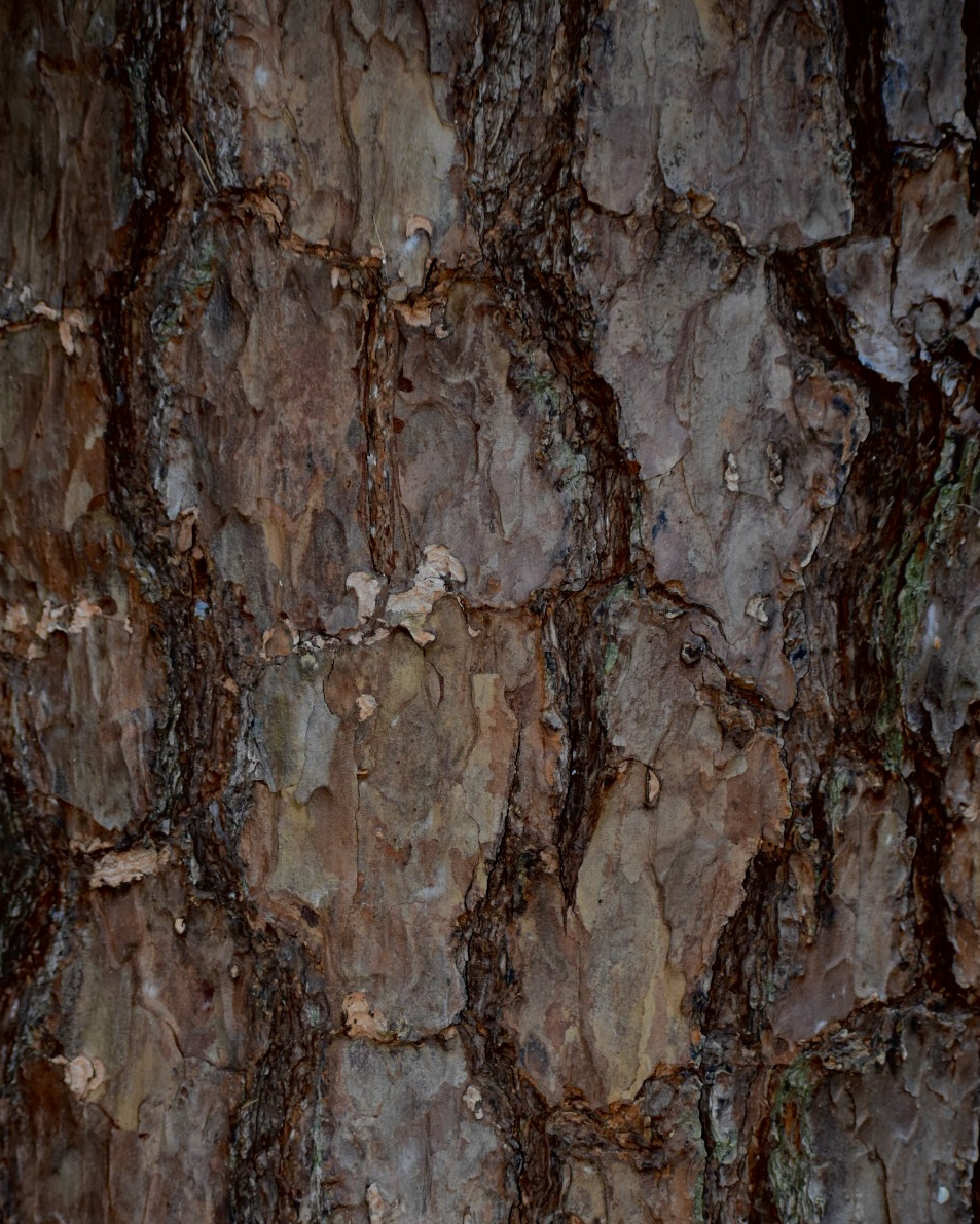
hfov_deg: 11.5
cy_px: 816
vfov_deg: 14.3
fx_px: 4858
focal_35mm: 134
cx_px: 469
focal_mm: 70
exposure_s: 1/60
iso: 800
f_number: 4.5
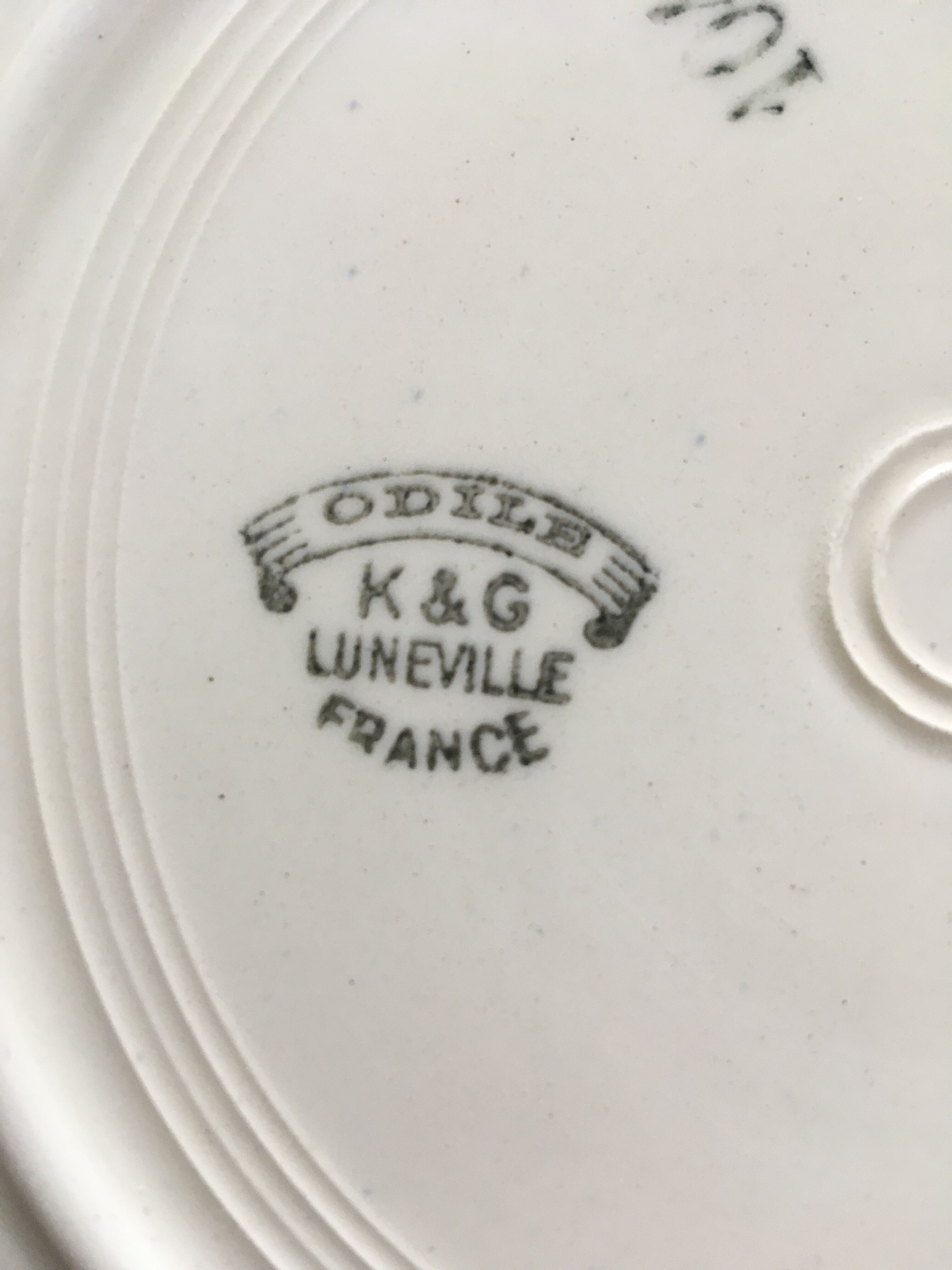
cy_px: 635
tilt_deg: -86.5
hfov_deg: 48.2
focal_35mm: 29
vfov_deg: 61.7
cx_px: 476
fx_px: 1063
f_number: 2.2
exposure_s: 1/33
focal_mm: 4.15
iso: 100
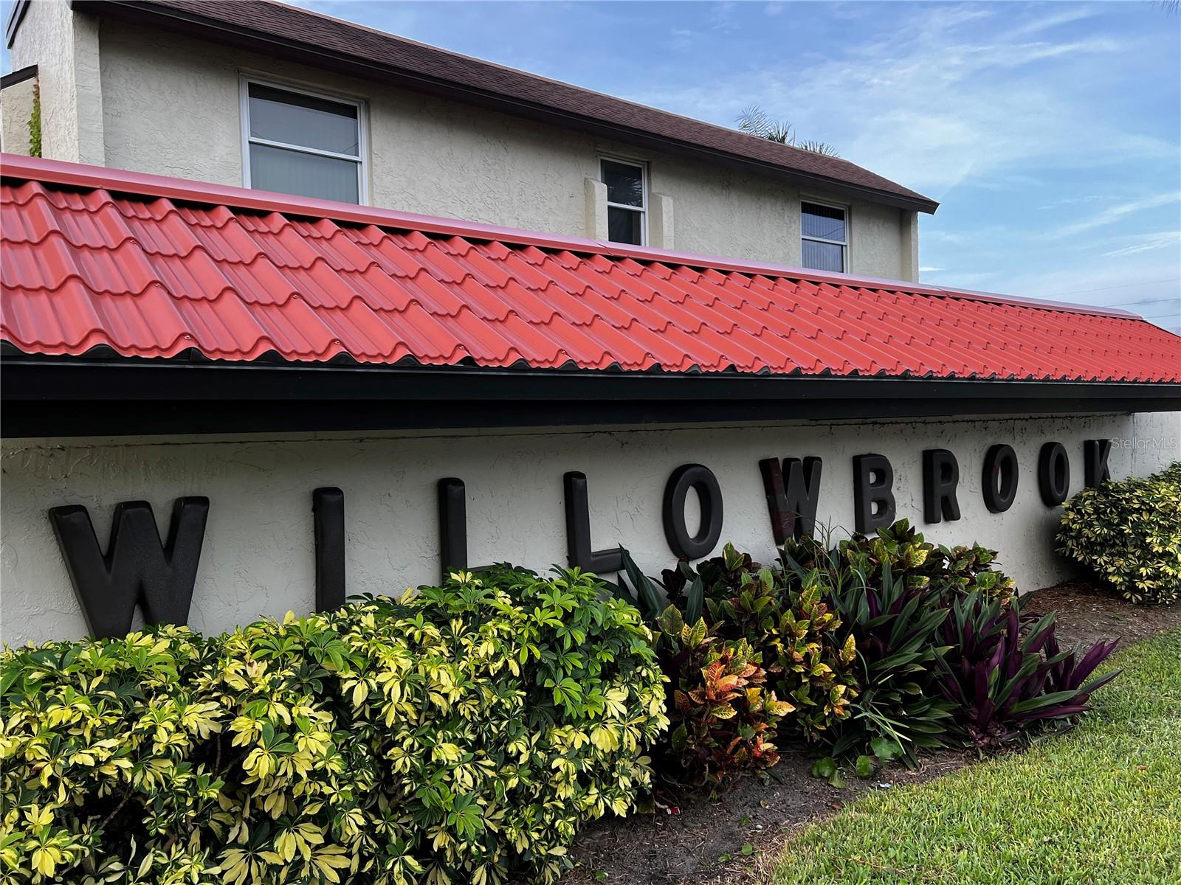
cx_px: 590
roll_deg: +1.7
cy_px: 442
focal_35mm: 26
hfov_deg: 67.3
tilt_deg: -0.5
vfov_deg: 53.1
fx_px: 887
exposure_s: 1/402
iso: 50
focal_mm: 5.7
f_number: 1.5
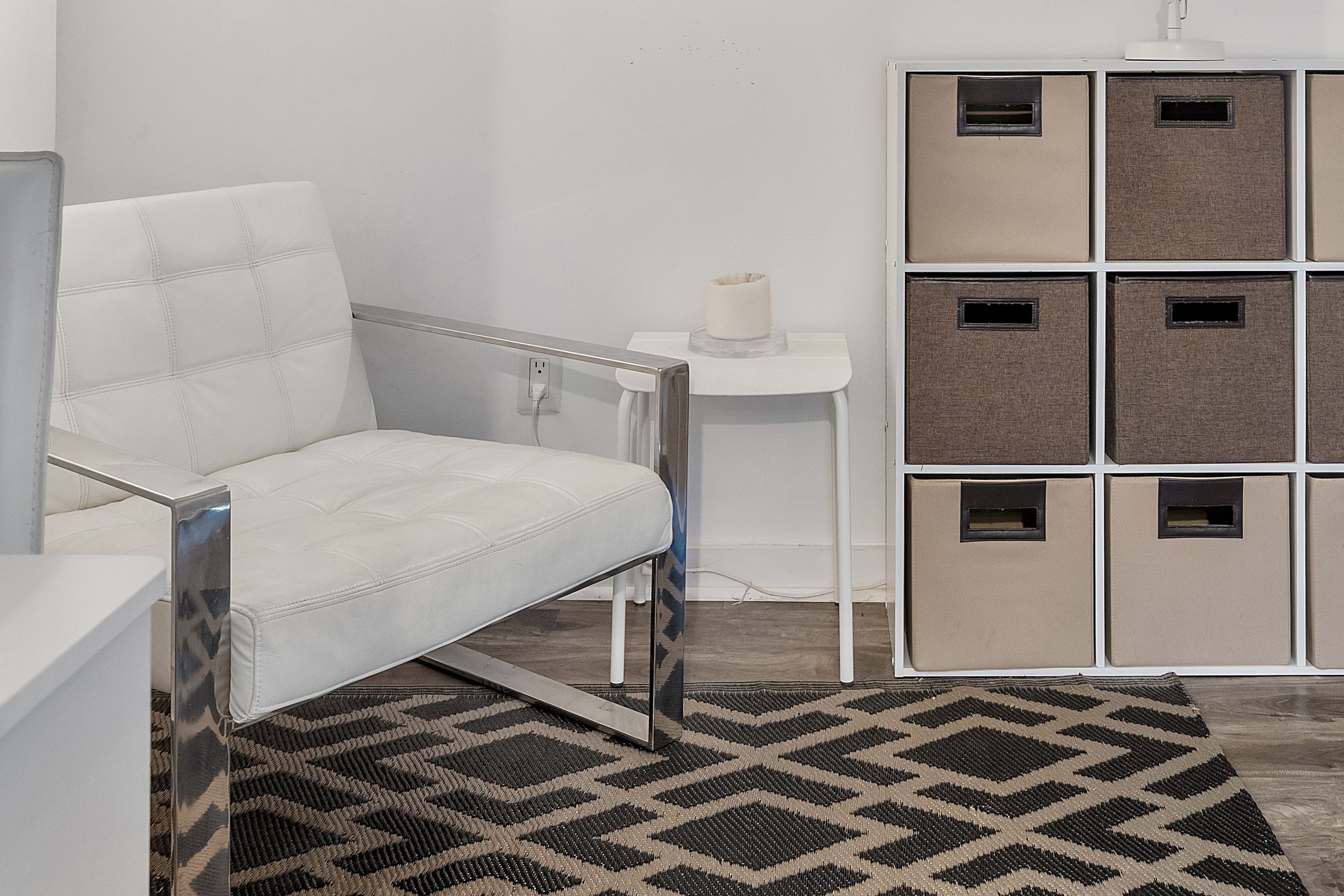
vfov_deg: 30.4
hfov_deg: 47.1
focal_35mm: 41
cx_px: 806
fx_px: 1531
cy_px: 11
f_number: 8
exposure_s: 1/3
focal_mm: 18
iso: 640
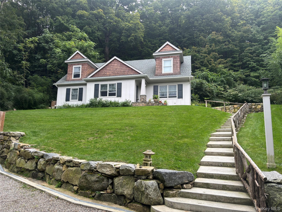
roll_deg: -0.6
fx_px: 212
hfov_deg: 67.3
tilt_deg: +8.4
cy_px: 106
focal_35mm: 26
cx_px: 141
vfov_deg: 53.1
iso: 50
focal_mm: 5.96
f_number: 1.6
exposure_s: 1/544
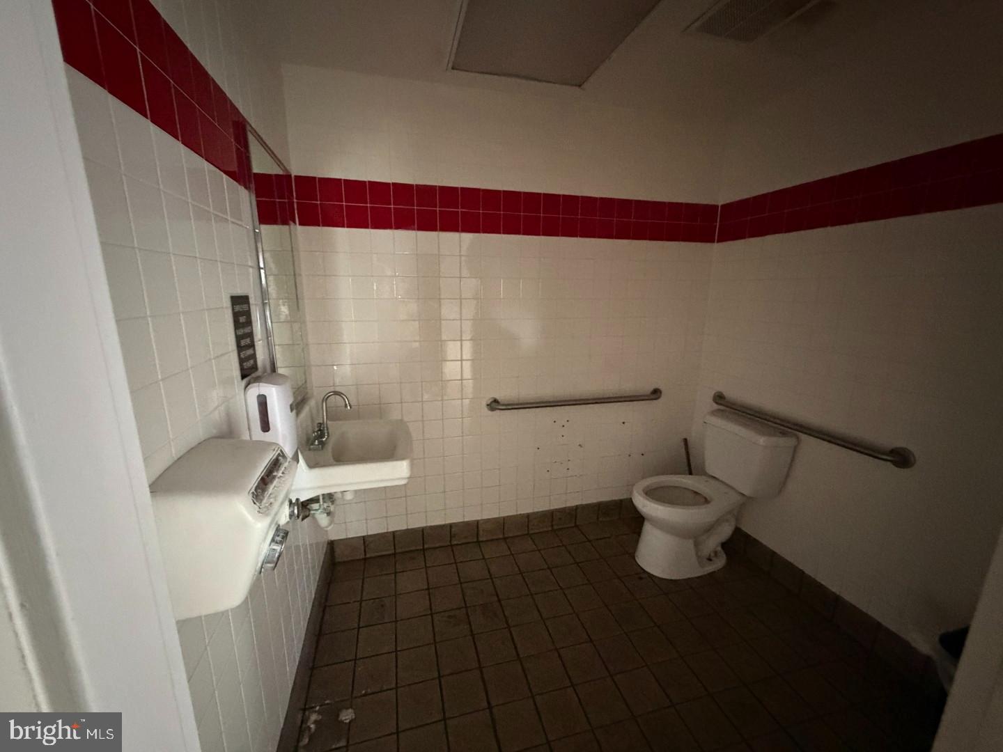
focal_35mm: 14
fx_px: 406
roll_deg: -0.8
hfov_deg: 102.1
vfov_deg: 85.7
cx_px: 502
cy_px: 376
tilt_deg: -12.7
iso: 1250
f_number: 2.2
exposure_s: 1/30
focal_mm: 2.22
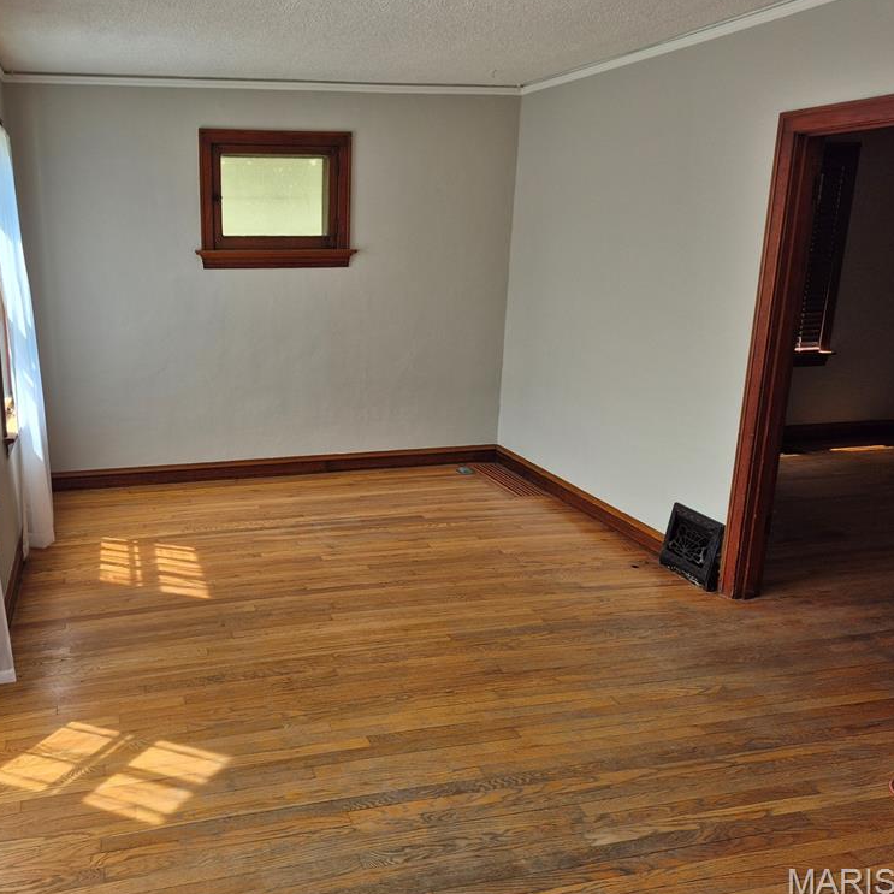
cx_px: 292
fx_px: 818
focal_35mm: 28
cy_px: 445
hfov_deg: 56.0
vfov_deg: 57.3
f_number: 1.8
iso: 25
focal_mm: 5.4
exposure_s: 1/291
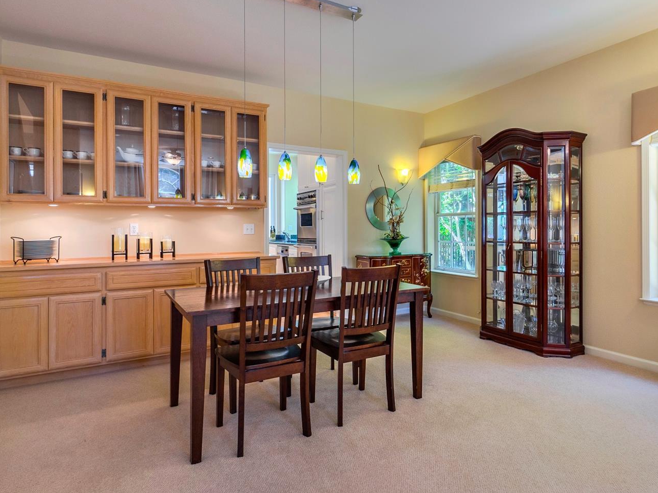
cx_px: 383
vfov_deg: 71.6
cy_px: 244
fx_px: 342
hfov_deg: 87.0
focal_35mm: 18
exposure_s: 1/6
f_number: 5
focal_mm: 11
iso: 100
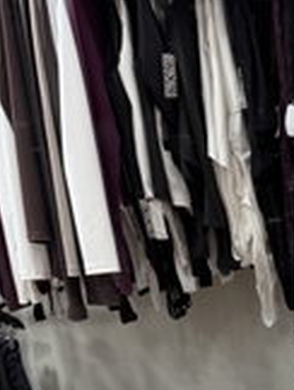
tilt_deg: -22.8
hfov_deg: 16.9
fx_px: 892
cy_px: 507
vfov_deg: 22.2
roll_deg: +1.2
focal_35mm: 79
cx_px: 443
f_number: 1.78
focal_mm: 6.76
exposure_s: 1/50
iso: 200
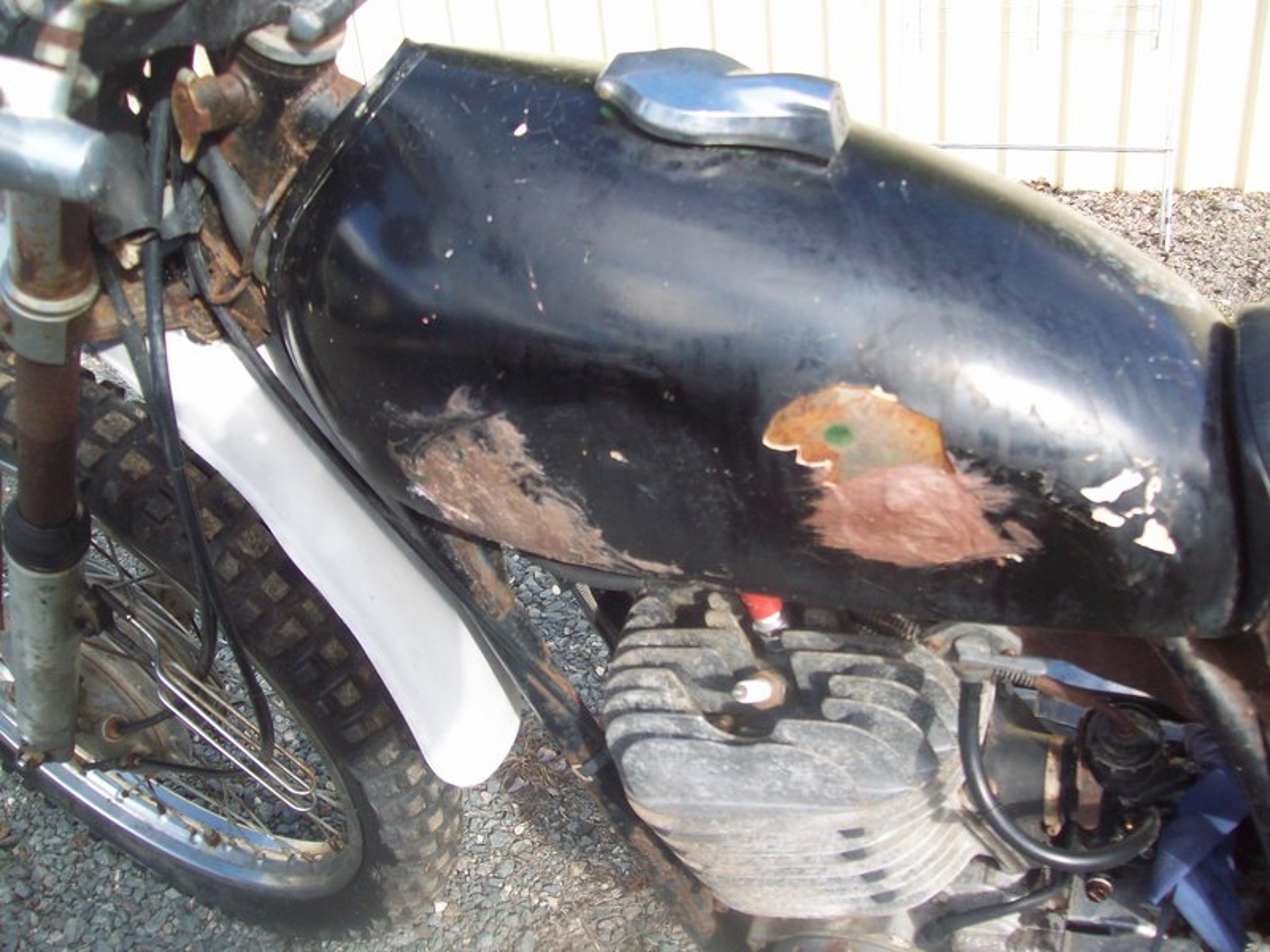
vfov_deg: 39.7
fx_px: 1321
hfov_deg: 51.4
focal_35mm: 36
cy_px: 476
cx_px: 635
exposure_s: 1/304
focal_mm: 6
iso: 80
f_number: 2.7
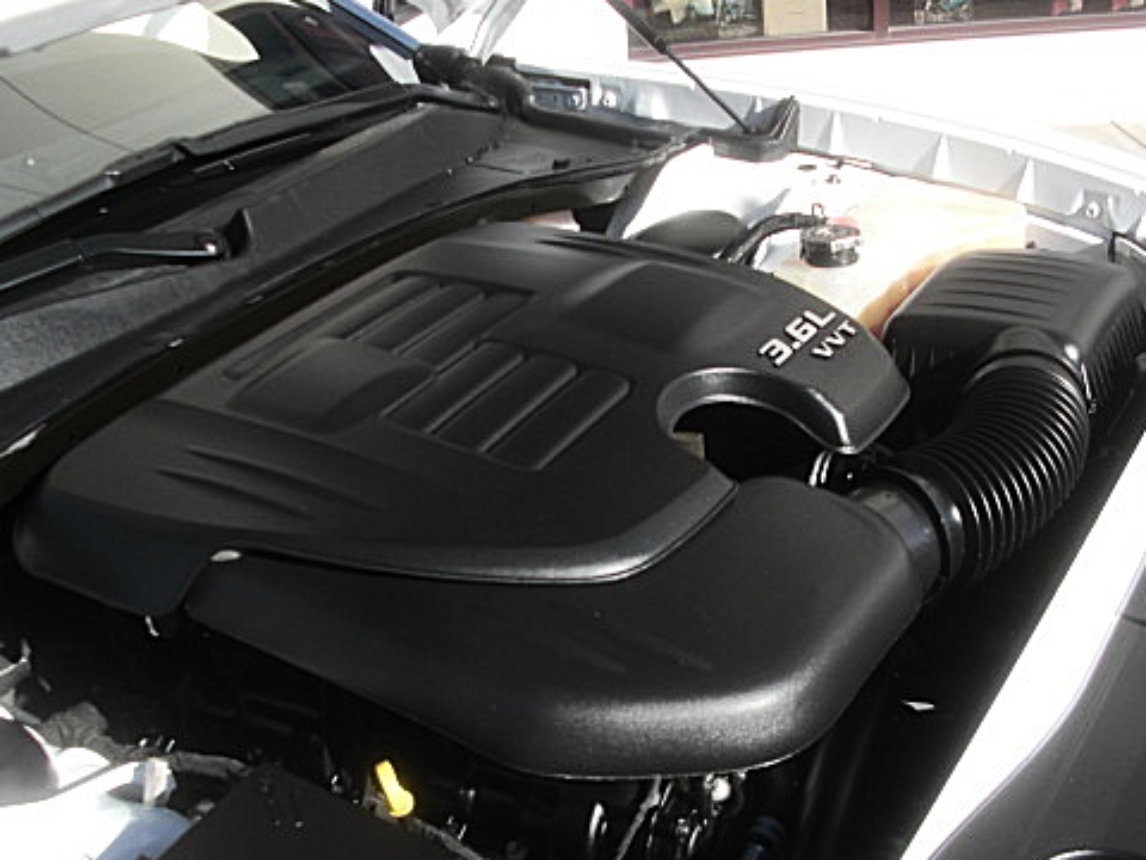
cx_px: 592
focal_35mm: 48
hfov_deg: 39.7
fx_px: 1589
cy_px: 514
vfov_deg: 30.2
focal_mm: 6.3
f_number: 2.8
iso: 50
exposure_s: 1/500
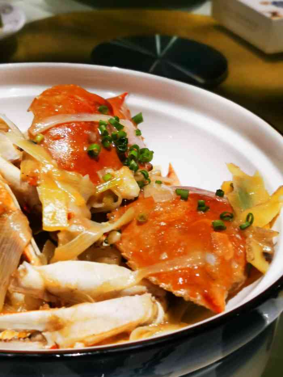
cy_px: 188
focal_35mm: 60
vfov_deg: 32.2
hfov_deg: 24.4
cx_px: 142
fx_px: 654
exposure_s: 1/370
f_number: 4
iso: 80
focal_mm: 5.56
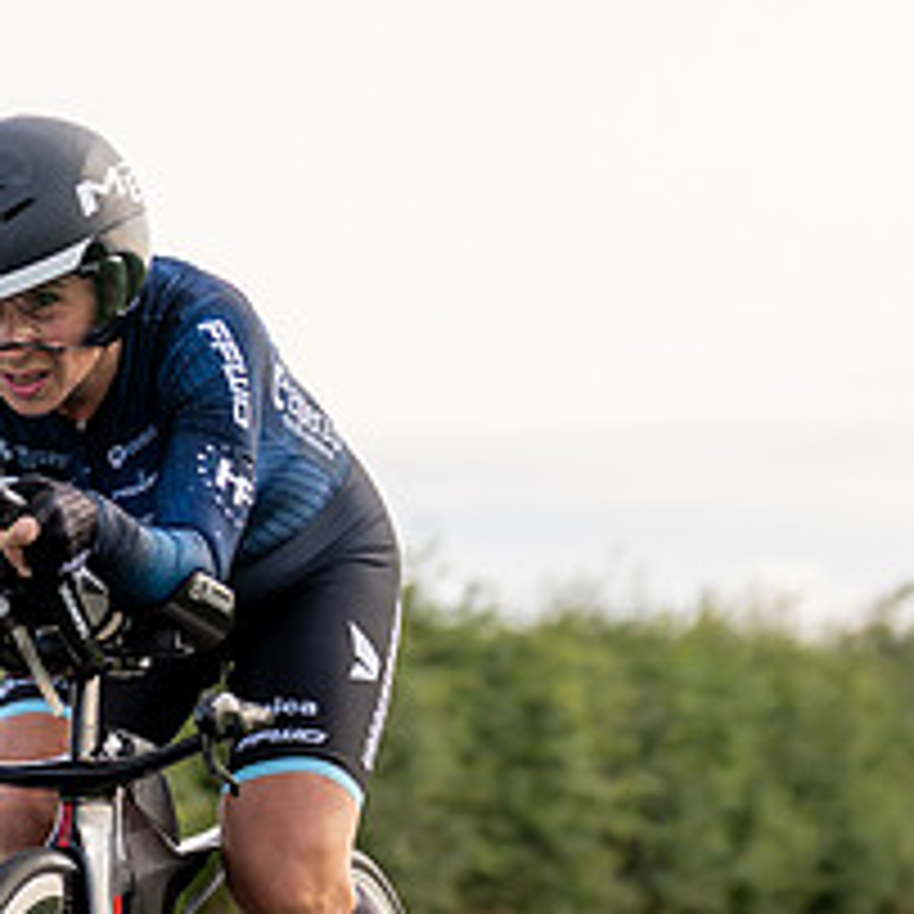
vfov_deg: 5.8
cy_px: 690
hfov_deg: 5.8
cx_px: 26
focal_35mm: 301
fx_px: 8992
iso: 100
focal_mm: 78
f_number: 3.2
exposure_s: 1/1000
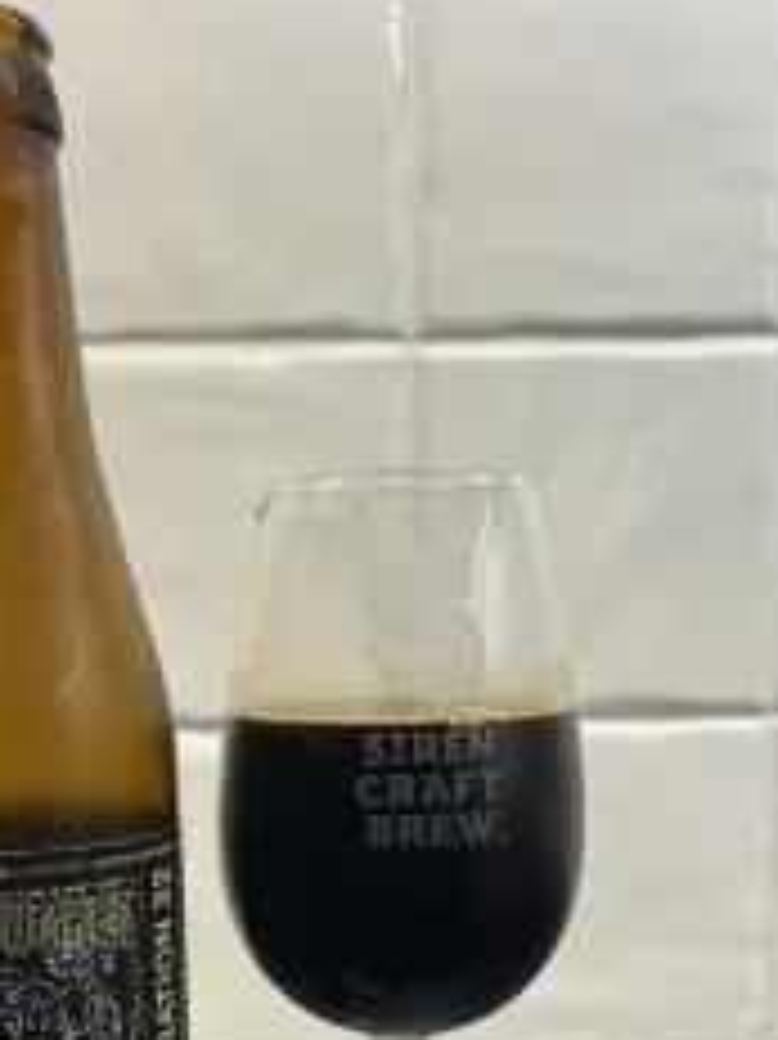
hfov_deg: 31.7
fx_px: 1350
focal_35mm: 45
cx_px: 225
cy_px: 815
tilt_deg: -10.2
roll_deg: +1.6
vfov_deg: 40.6
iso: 64
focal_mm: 5.1
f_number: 1.6
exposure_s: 1/100
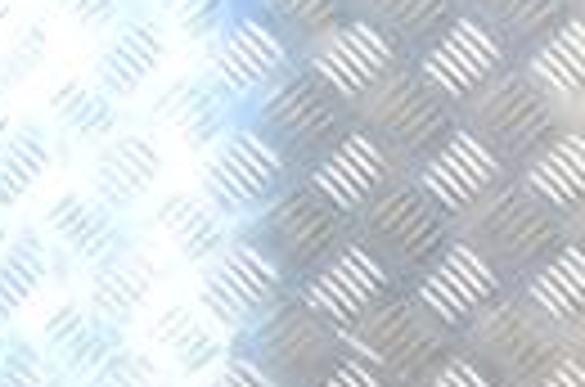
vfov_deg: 6.2
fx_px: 3599
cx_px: 1323
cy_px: 90
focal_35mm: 222
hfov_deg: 8.6
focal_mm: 32
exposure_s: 1/30
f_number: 4.8
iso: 2200
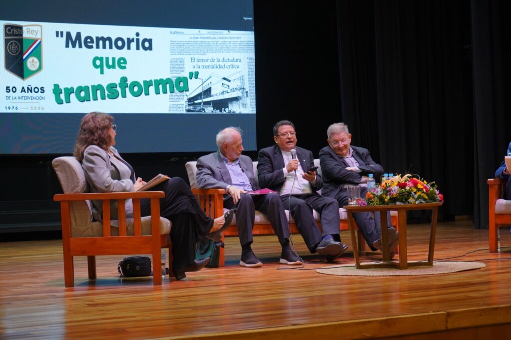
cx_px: 256
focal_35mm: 70
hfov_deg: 28.9
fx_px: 993
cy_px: 170
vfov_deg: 19.4
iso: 1250
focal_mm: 70
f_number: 5.6
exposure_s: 1/80
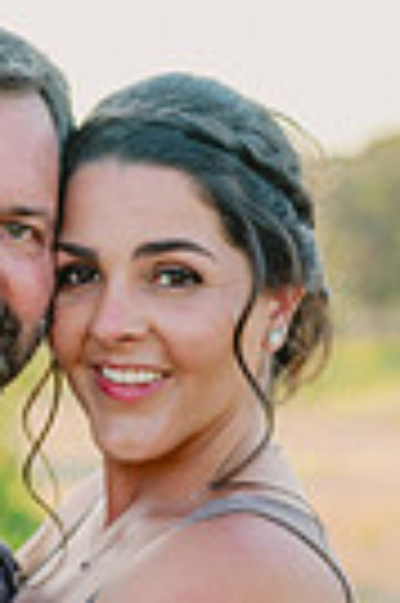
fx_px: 2807
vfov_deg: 12.1
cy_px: 590
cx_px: -16
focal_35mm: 168
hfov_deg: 8.1
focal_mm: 50
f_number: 2.8
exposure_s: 1/640
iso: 80
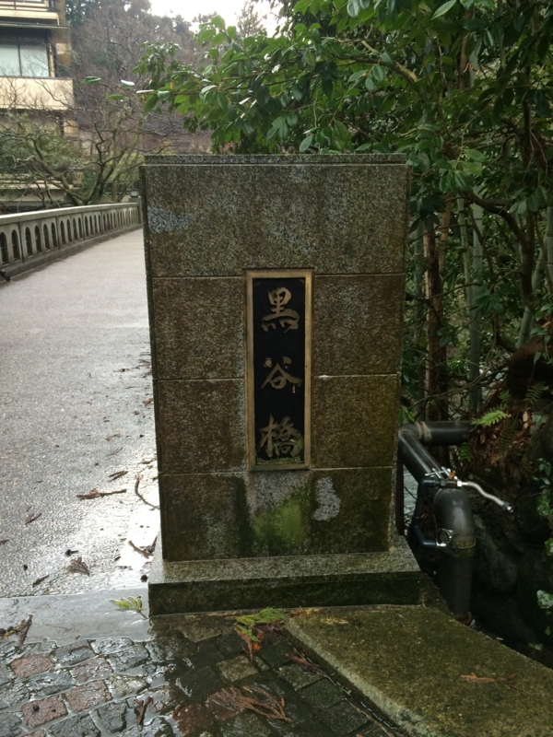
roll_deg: +1.7
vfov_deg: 61.7
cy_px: 368
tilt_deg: -16.4
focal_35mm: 29
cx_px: 276
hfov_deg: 48.2
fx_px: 618
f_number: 2.2
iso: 80
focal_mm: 4.15
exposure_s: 1/30
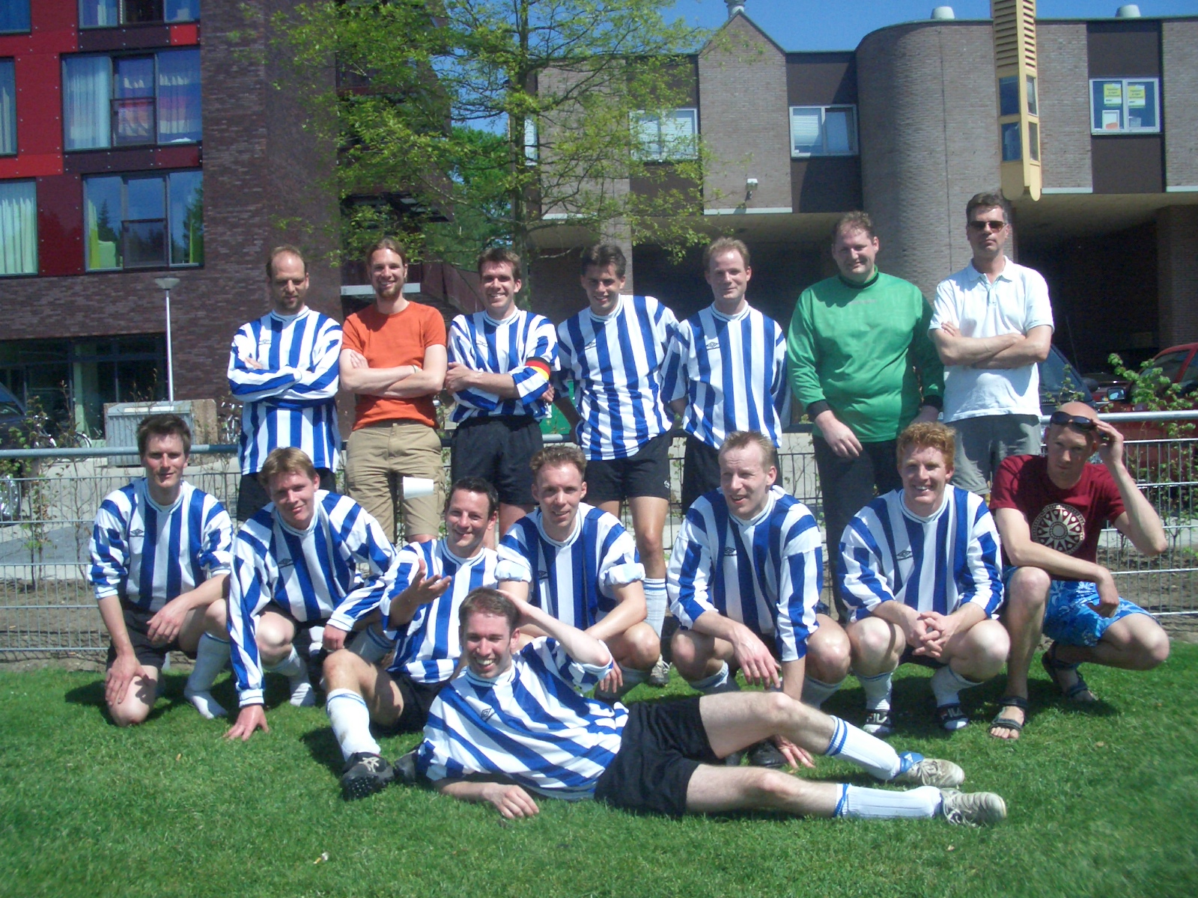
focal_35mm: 35
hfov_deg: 52.6
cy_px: 449
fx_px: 1211
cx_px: 599
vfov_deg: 40.7
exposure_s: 1/2000
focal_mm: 5.8
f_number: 4.3
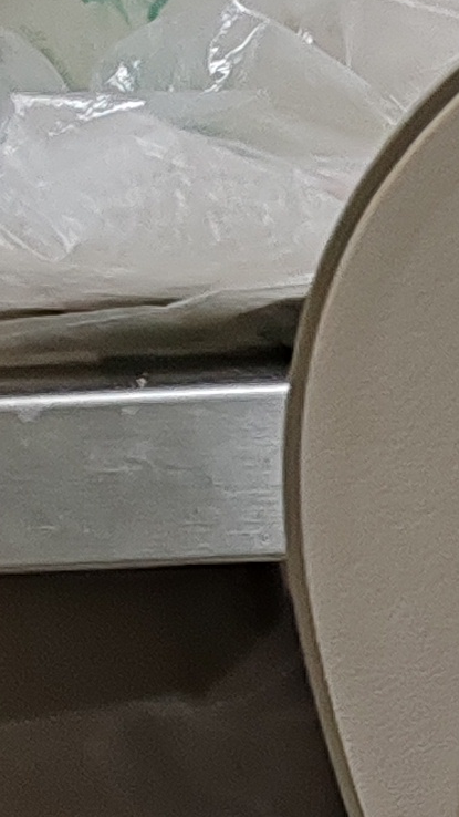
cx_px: 1624
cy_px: 2005
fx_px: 3506
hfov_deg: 6.5
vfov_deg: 11.0
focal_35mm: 162
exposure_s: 1/100
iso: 400
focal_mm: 6.12
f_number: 1.9
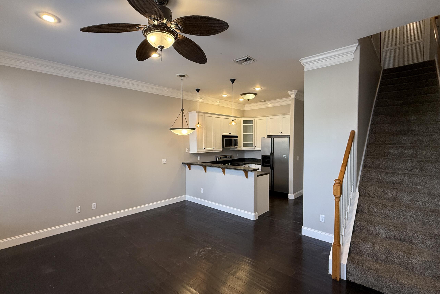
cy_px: 149
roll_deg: +0.3
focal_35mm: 17
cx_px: 219
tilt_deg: -1.9
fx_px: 208
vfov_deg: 70.4
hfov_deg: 93.3
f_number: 2.2
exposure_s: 1/120
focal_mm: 2.22
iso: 160
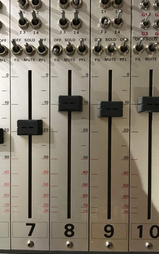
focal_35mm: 31
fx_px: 215
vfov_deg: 61.2
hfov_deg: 40.6
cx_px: 74
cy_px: 127
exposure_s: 1/17
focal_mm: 4.15
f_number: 2.2
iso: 250
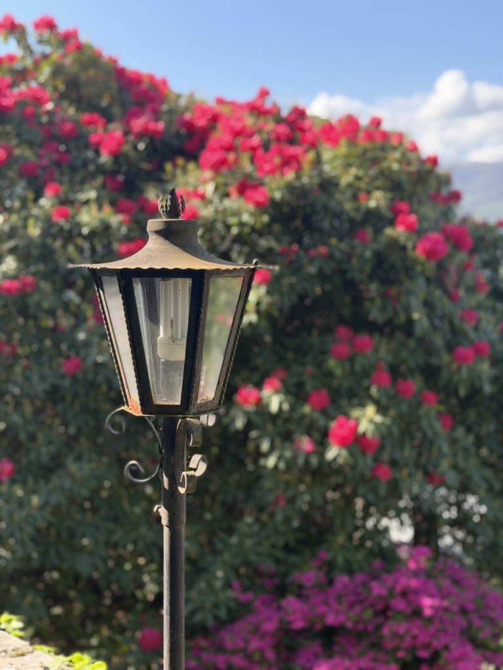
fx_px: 930
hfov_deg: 30.3
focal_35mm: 48
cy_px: 335
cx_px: 252
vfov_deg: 39.7
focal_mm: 6.76
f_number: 1.78
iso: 80
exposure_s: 1/740
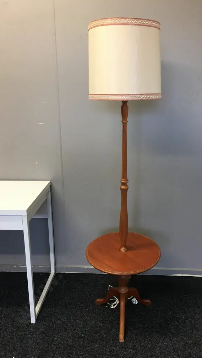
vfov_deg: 61.0
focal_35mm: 32
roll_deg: -1.6
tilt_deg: -16.1
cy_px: 179
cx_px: 128
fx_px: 305
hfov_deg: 36.4
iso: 64
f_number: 2.2
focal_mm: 4.15
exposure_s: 1/33
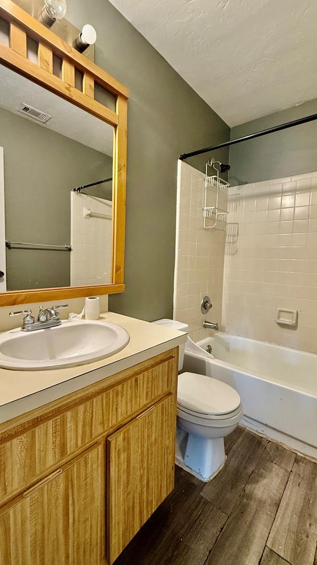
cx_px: 163
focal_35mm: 16
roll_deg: -1.9
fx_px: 239
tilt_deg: -5.0
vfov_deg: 99.4
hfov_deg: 67.0
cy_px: 280
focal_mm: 2.22
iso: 400
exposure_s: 1/60
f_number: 2.2
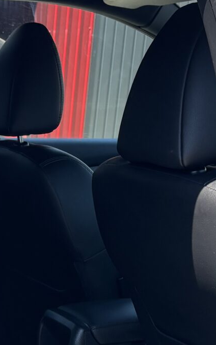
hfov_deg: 12.4
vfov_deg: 19.5
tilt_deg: -20.4
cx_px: -6
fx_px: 979
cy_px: 338
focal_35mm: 104
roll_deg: -3.3
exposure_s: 1/702
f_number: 1.6
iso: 50
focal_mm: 5.96
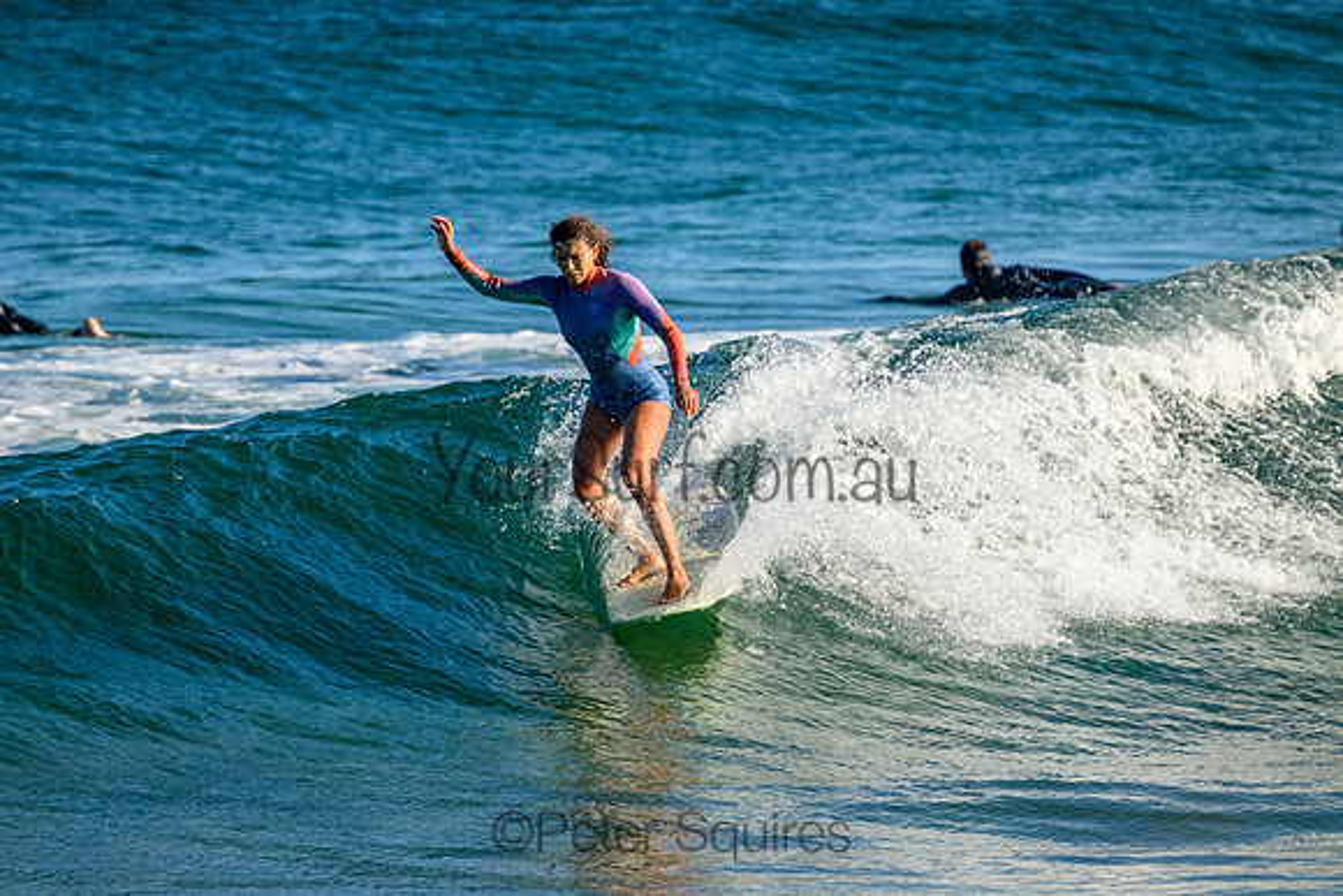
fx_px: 29850
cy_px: 448
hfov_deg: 2.6
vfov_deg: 1.7
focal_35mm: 800
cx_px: 672
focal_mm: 800
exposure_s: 1/2000
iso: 1600
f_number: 11
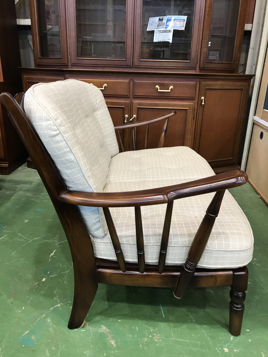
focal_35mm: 28
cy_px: 178
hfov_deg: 49.7
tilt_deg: -19.3
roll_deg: -1.2
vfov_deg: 63.4
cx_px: 134
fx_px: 289
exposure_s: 1/17
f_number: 1.8
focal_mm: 3.99
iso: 40
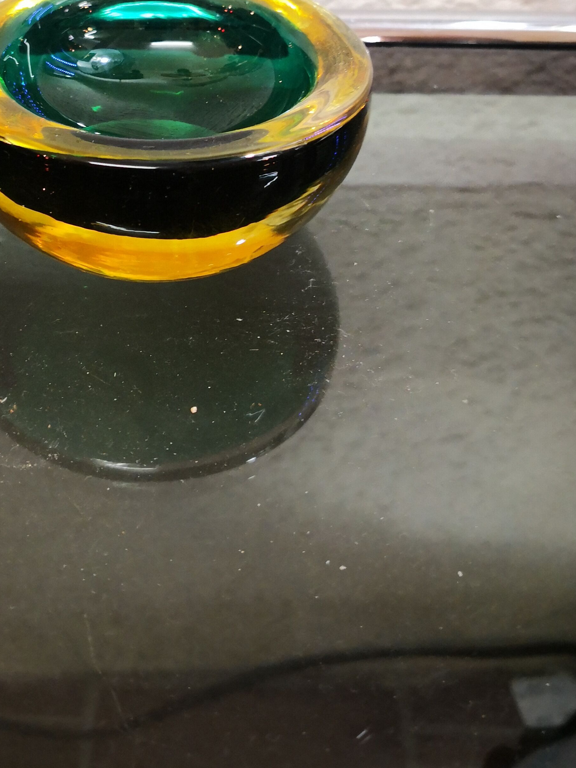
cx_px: 153
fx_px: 976
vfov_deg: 41.1
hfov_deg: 32.3
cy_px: 149
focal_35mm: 44
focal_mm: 3.95
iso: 320
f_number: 1.6
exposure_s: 1/33.3
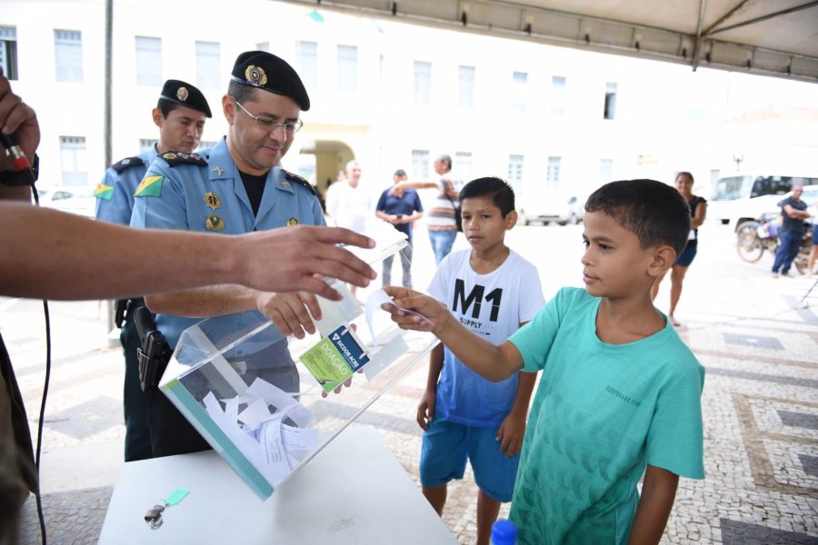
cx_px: 409
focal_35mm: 24
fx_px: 545
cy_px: 272
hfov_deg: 73.7
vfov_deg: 53.1
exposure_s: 1/250
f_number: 2.8
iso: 250
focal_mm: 24
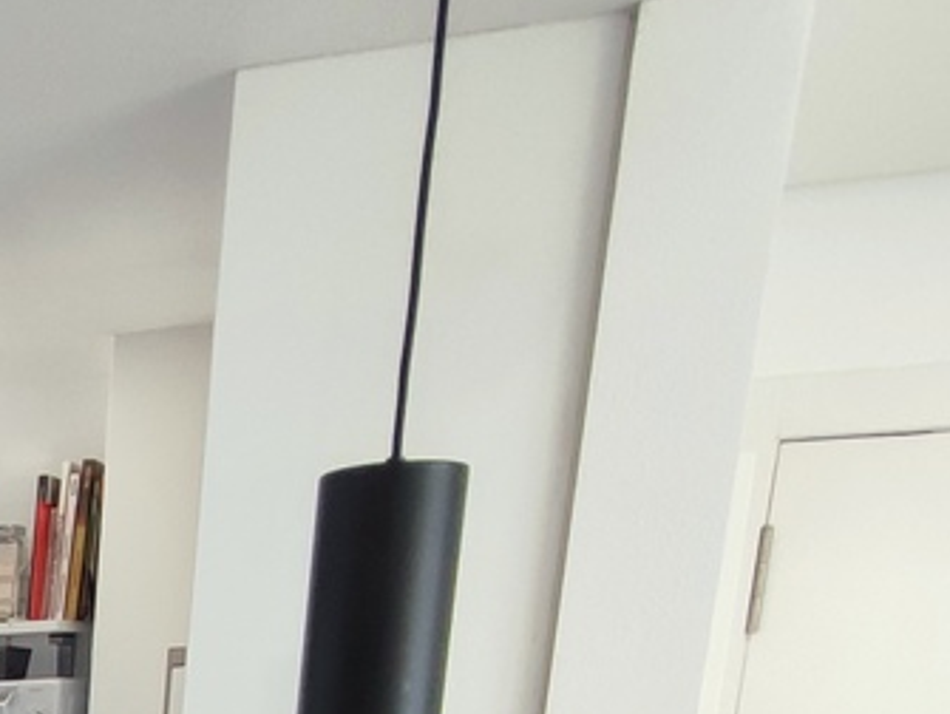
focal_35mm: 61
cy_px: 1204
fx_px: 1676
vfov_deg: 19.4
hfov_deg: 24.2
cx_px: -505
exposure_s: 1/120
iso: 178
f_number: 2.2
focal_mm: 1.65
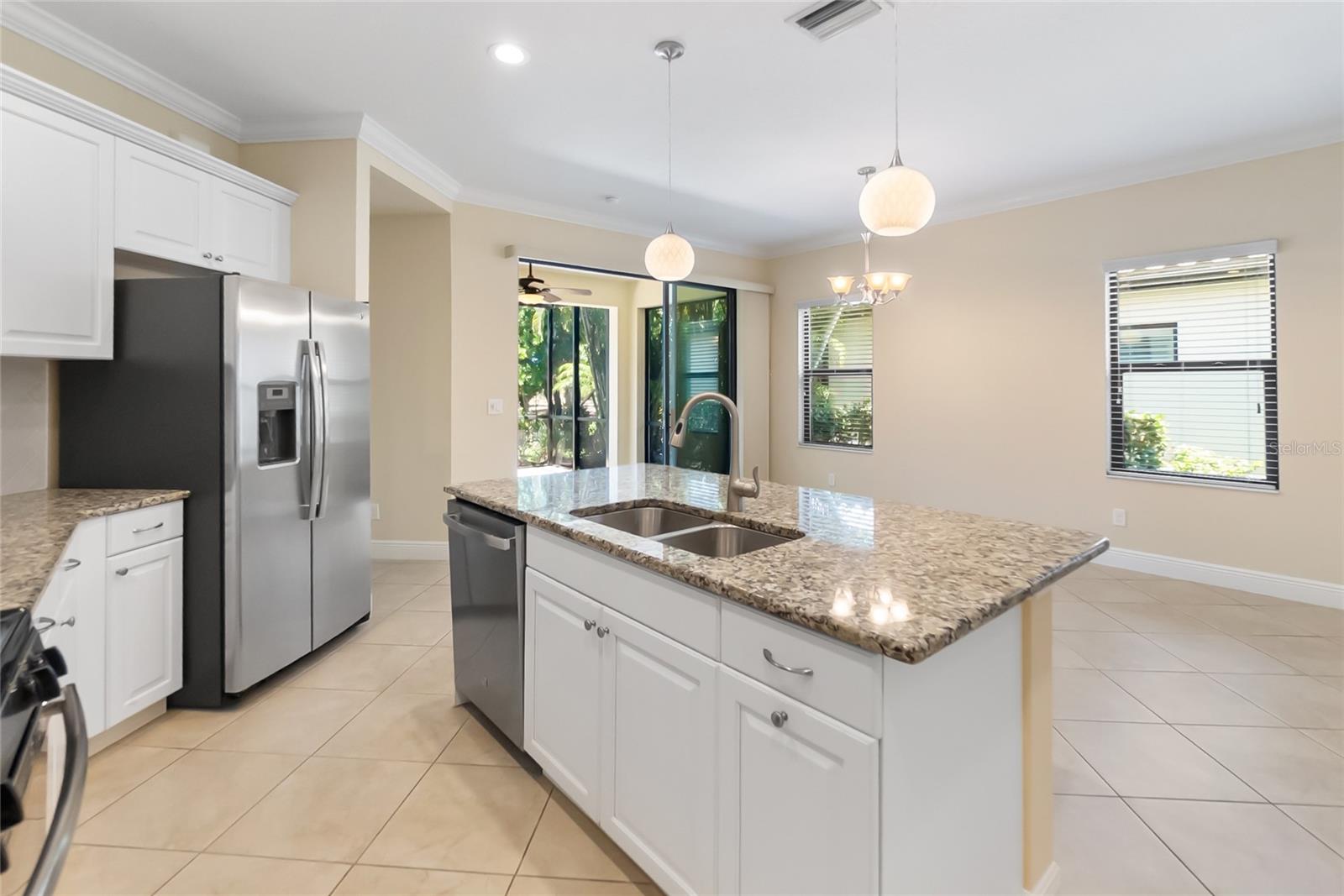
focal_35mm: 15
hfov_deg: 100.4
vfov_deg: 77.3
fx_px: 560
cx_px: 672
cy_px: 448
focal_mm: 10
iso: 3200
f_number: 4
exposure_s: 1/250
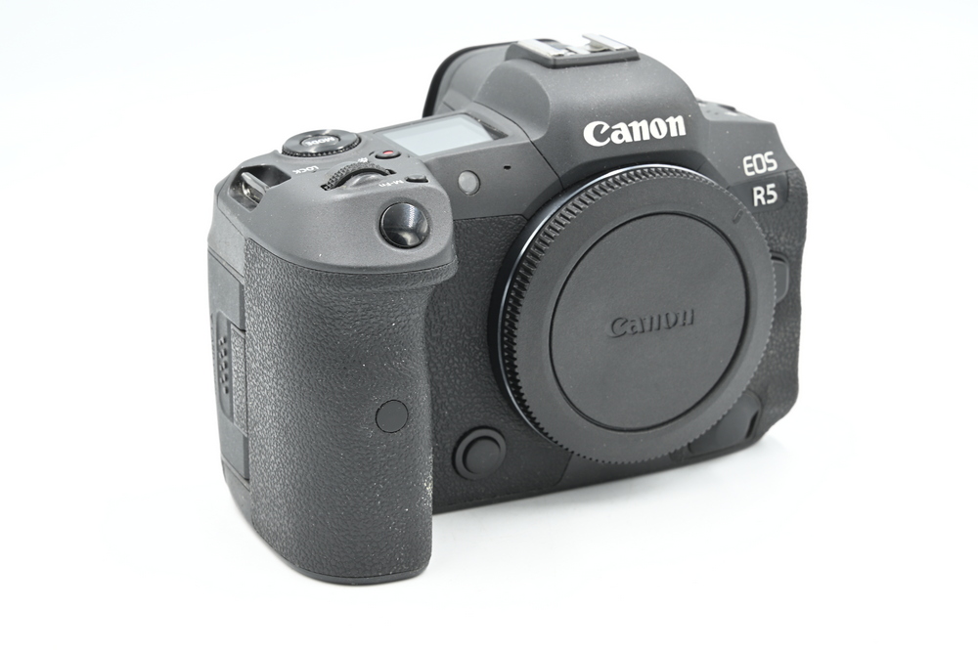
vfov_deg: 18.2
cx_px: 489
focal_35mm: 75
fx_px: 2038
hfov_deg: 27.0
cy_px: 326
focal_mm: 75
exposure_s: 1/13
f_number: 14
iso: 200
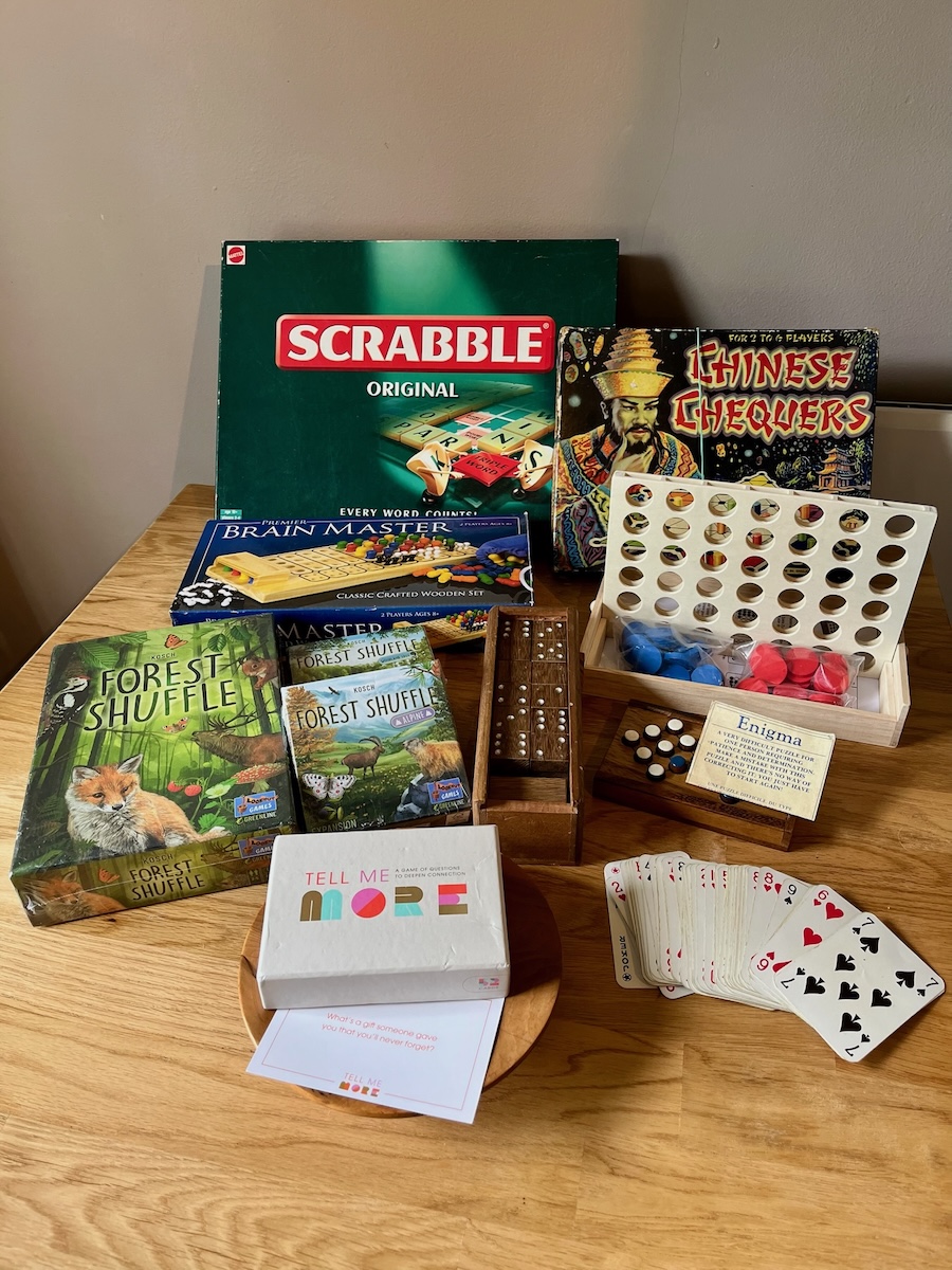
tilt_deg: -36.9
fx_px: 953
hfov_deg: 53.1
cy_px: 635
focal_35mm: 26
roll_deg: +1.3
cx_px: 476
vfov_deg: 67.3
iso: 125
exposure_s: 1/121
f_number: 1.6
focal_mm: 5.1
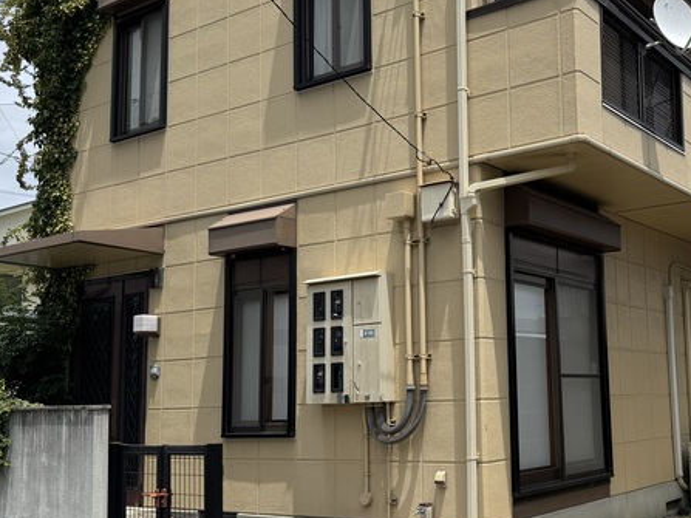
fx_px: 858
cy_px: 286
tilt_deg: +6.6
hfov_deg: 43.0
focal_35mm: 43
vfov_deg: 33.6
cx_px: 482
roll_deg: +1.5
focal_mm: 6.76
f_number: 1.78
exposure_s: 1/5348
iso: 80
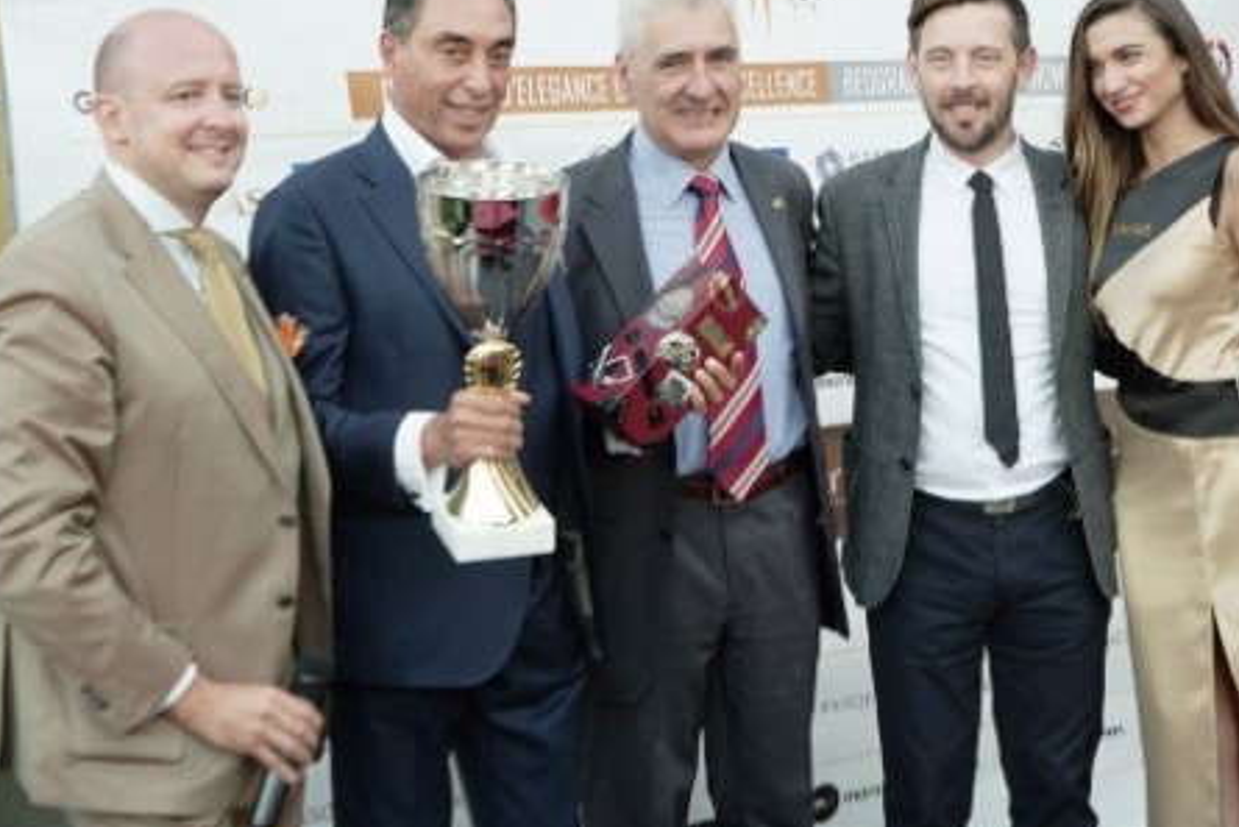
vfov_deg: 20.0
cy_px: 274
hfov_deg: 29.6
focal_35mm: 68
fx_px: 2341
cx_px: 713
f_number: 5.6
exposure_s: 1/160
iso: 800
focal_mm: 48
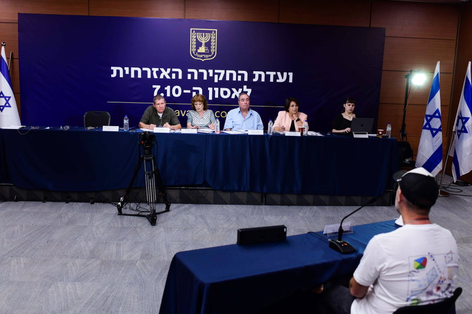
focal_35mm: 35
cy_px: 157
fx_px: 459
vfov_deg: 37.8
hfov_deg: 54.5
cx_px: 236
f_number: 4
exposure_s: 1/250
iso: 1250
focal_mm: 35
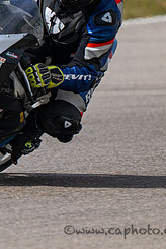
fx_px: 9779
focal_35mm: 1418
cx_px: -75
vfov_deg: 1.5
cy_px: 54
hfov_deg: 1.0
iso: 160
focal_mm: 600
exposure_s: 1/1250
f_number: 6.3
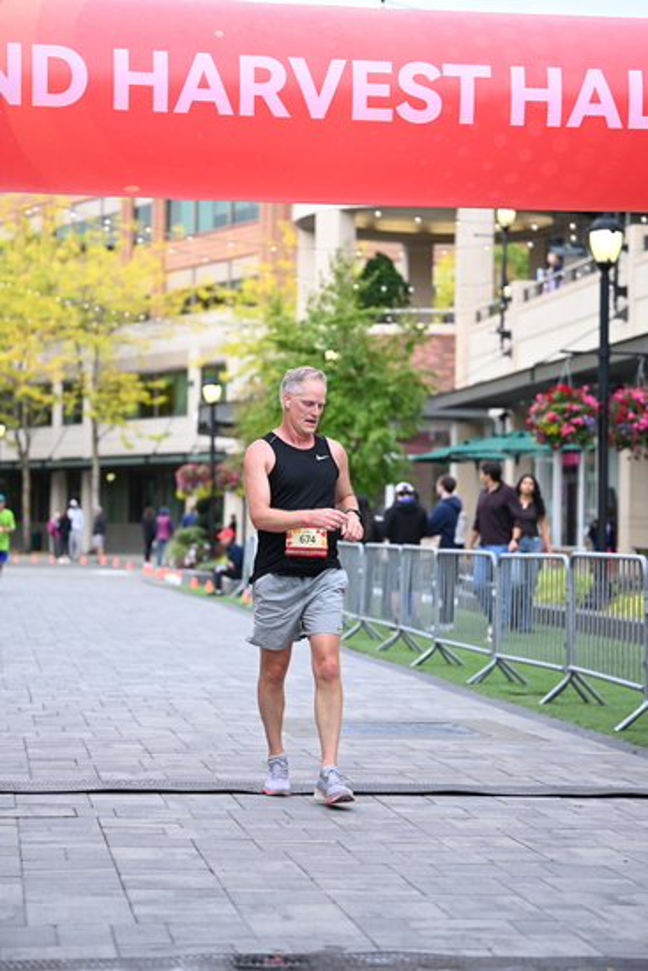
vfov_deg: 24.8
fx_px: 2212
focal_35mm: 82
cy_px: 486
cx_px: 324
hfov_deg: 16.7
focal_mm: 82
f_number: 2.8
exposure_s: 1/1600
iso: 1000
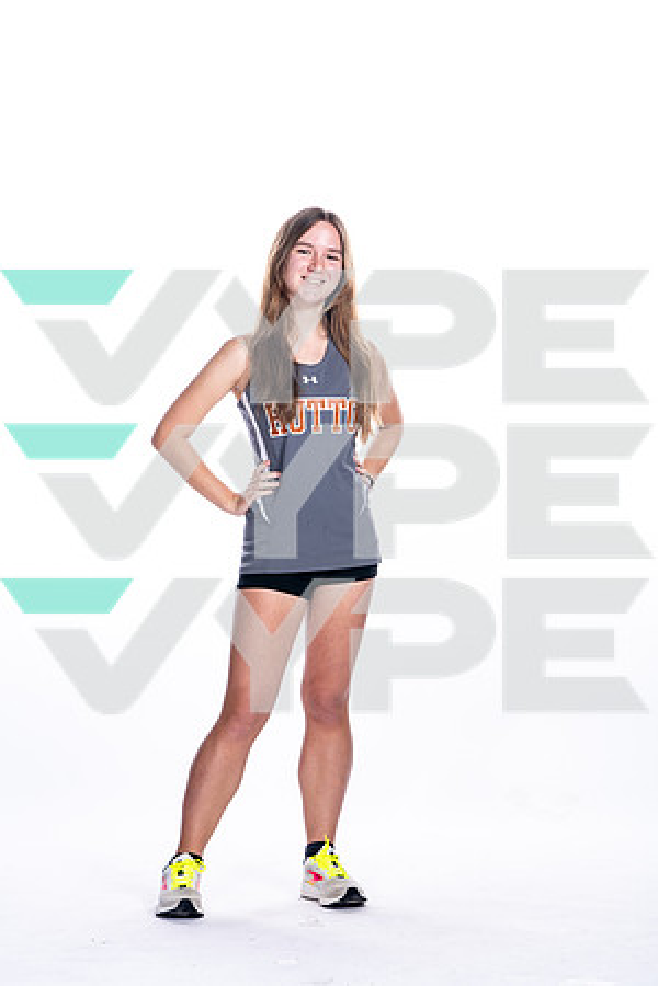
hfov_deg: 11.2
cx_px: 329
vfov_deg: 16.8
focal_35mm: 122
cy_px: 493
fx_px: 3345
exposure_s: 1/250
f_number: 5.6
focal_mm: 122
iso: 400
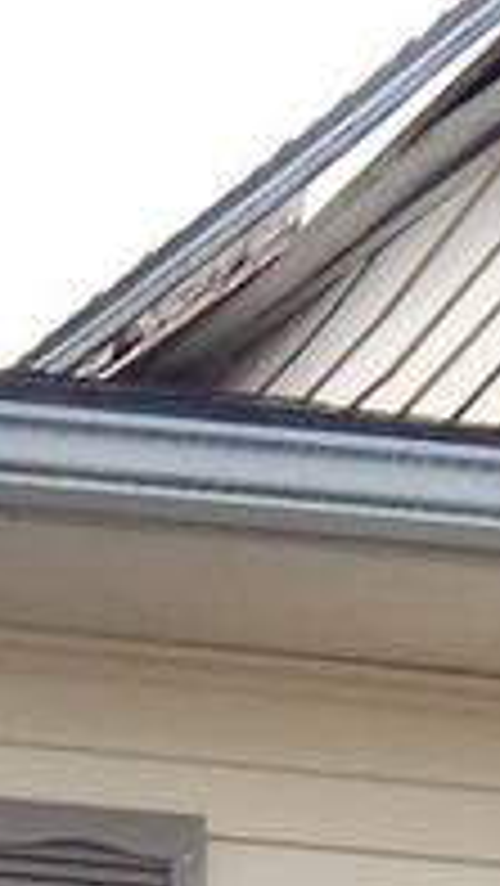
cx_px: -1086
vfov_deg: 5.3
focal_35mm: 365
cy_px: 3445
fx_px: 8592
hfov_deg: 3.3
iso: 125
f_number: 3.6
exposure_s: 1/400
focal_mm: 7.7
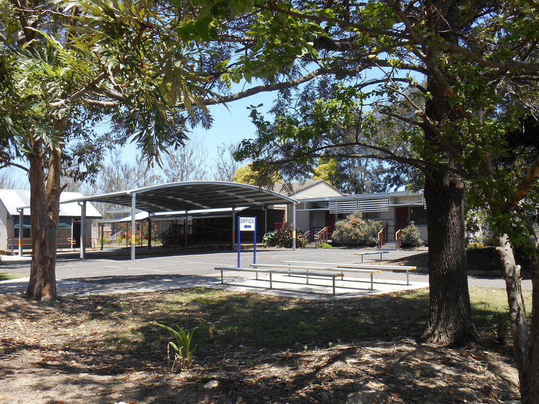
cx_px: 270
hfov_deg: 52.6
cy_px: 202
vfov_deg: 40.7
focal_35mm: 35
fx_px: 545
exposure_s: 1/400
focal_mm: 6.3
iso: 80
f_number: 3.7
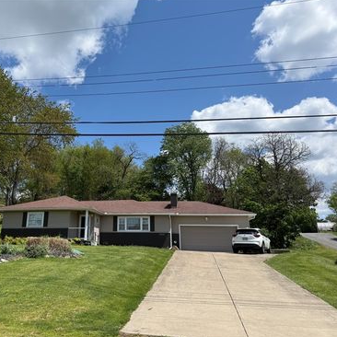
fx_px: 319
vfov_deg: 55.6
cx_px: 113
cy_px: 168
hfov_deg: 54.5
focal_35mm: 29
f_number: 1.78
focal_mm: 6.76
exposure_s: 1/5319
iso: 80
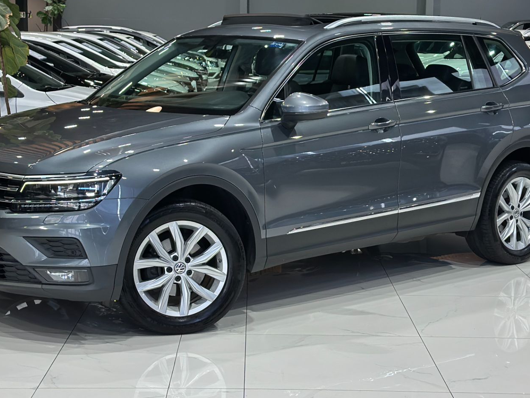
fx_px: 1133
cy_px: 160
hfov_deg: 26.3
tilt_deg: -7.1
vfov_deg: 19.9
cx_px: 258
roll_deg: -1.1
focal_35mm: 74
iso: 160
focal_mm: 6.86
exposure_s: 1/120
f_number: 1.78
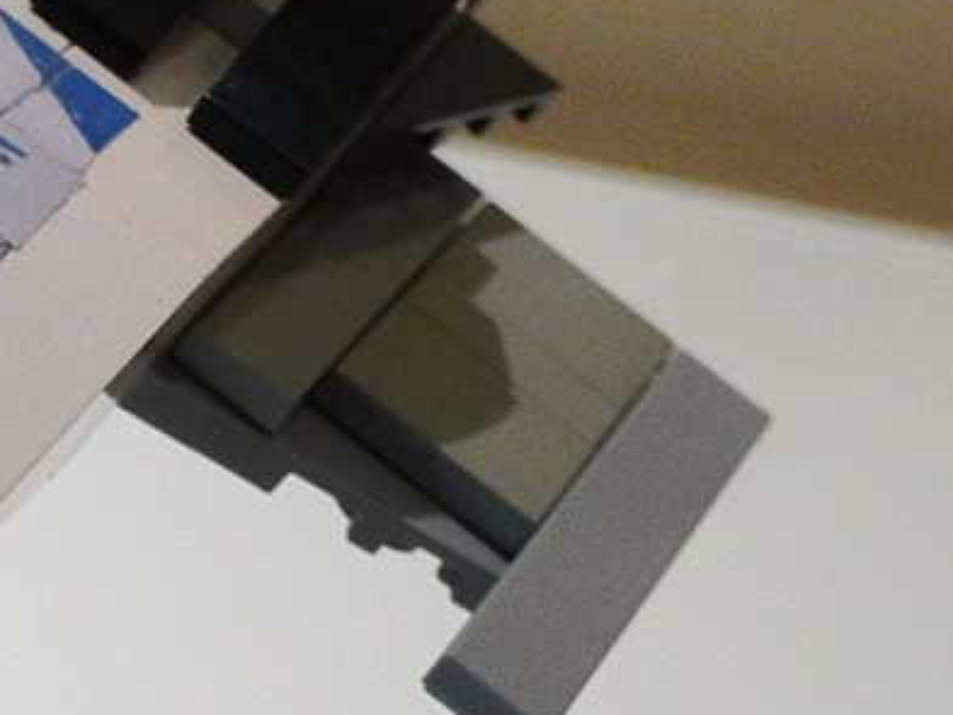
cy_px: 588
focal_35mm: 238
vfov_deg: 6.2
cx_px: -1017
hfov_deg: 7.9
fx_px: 6554
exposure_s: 1/30
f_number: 4
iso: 200
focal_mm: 12.1
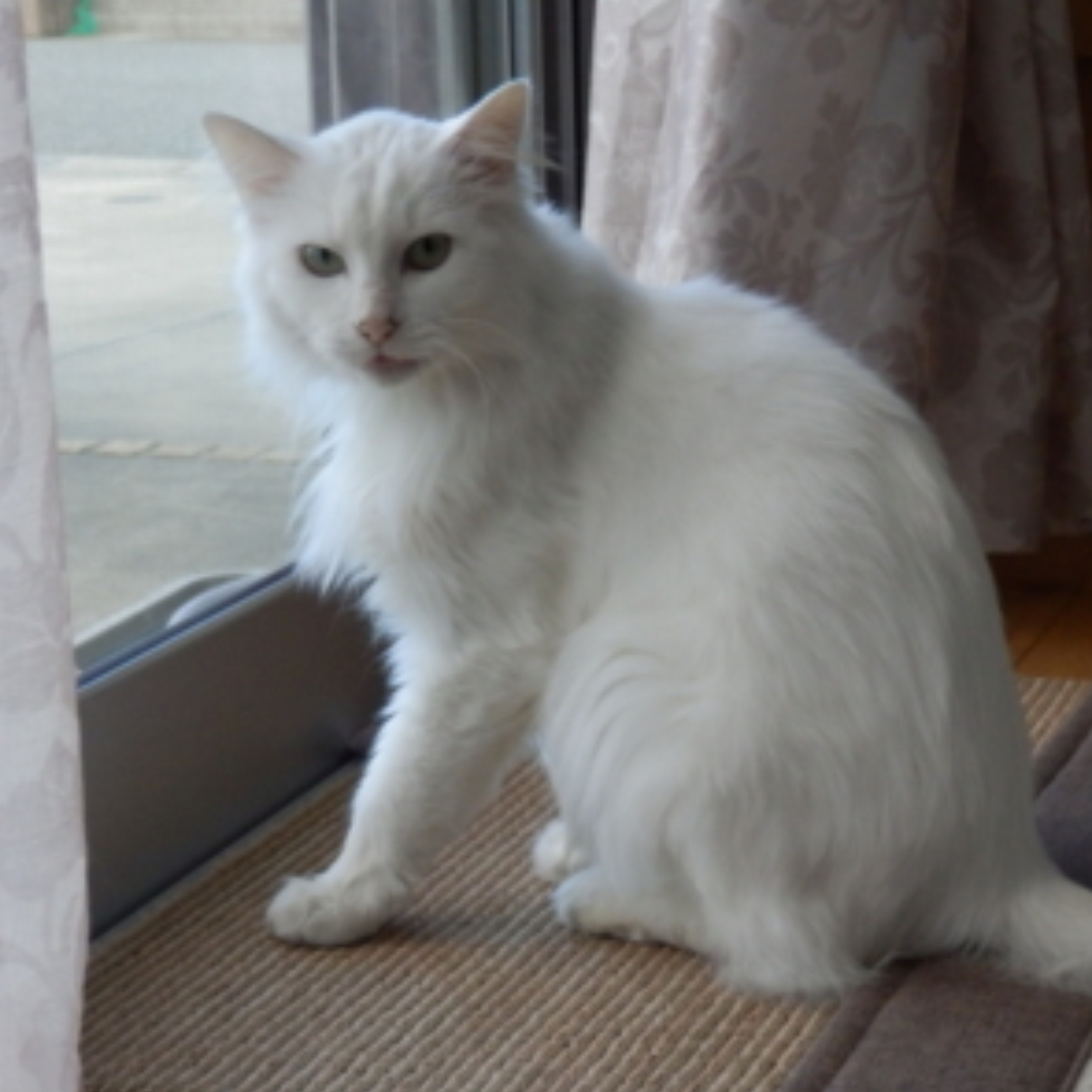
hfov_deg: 21.9
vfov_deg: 21.9
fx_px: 2820
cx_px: 659
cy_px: 552
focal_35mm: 79
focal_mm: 11.9
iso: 640
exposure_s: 1/100
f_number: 4.4
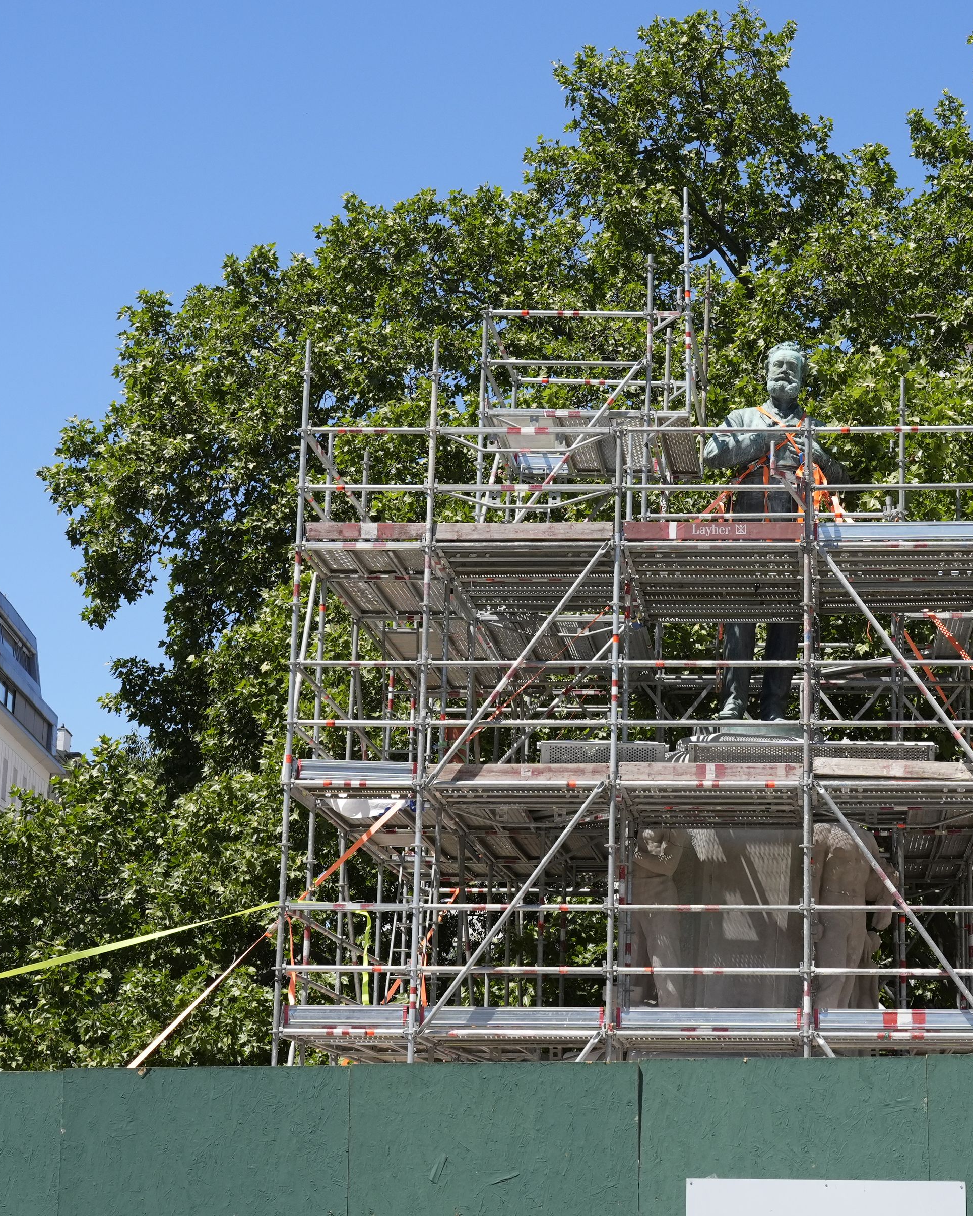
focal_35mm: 70
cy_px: 583
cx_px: 702
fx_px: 2519
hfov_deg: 21.7
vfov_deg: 27.1
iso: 800
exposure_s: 1/2000
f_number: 7.1
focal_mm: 45
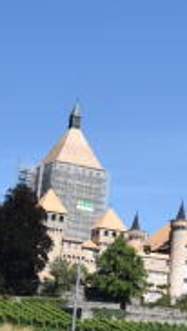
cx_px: 430
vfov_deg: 21.4
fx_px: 874
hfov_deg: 10.7
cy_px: 166
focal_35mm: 100
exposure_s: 1/800
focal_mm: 21
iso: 800
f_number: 14
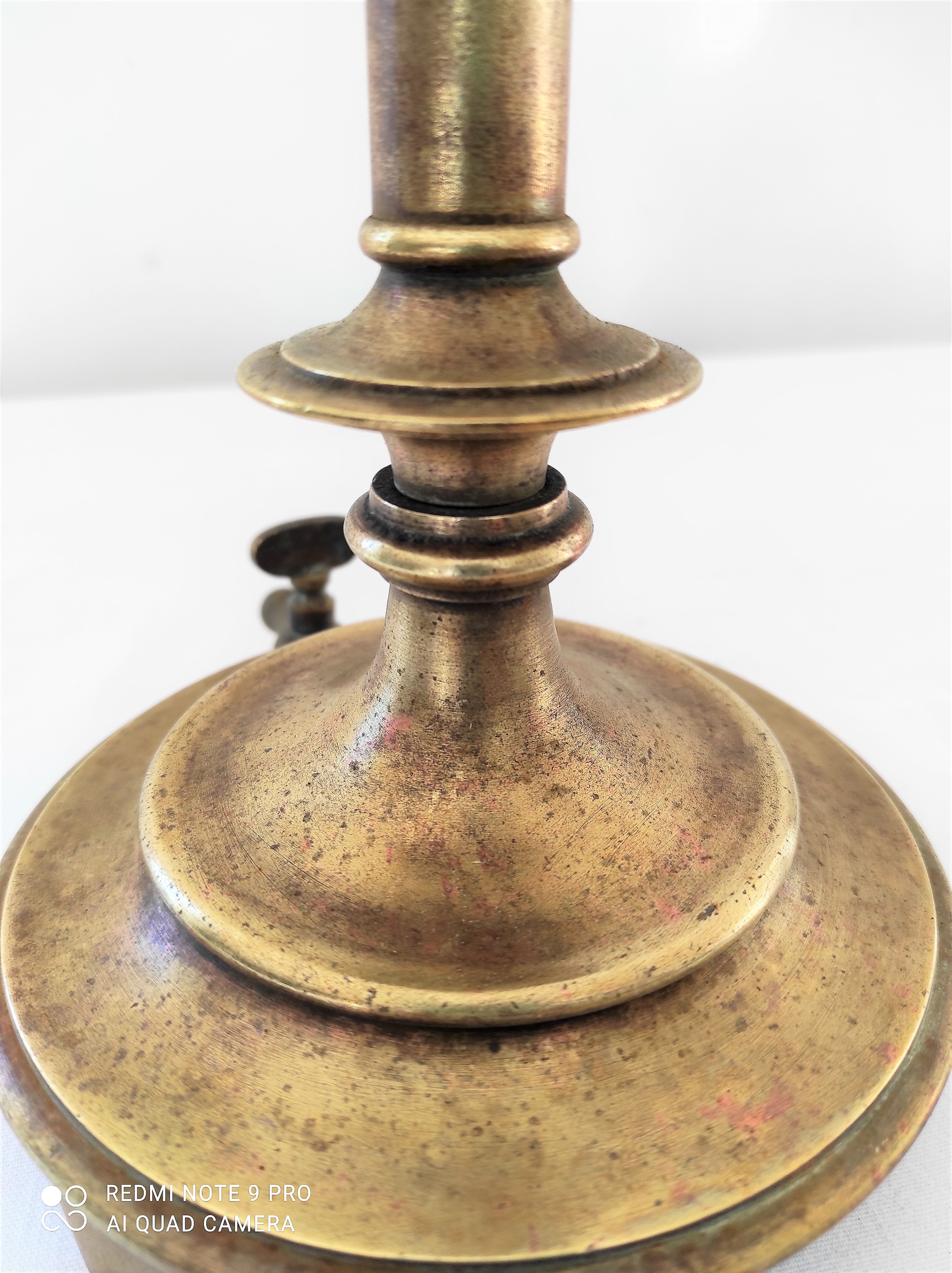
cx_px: 476
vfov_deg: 69.4
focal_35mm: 25
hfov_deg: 54.8
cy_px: 636
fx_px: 918
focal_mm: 5.43
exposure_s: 1/123
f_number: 1.89
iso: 100
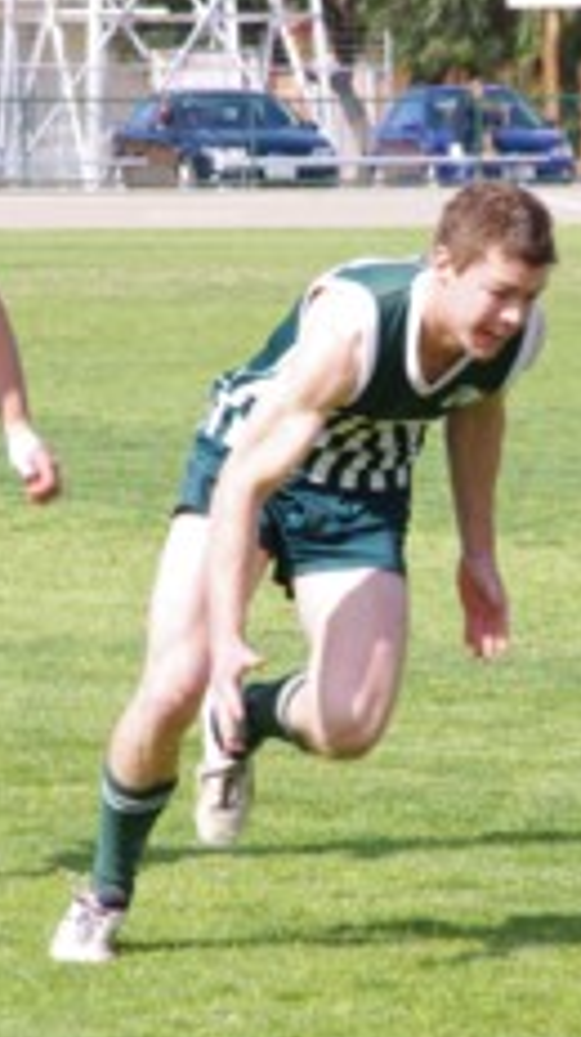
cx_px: 416
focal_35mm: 404
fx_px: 11097
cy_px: 503
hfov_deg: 3.0
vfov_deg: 5.3
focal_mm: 133
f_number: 13
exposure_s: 1/320
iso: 400
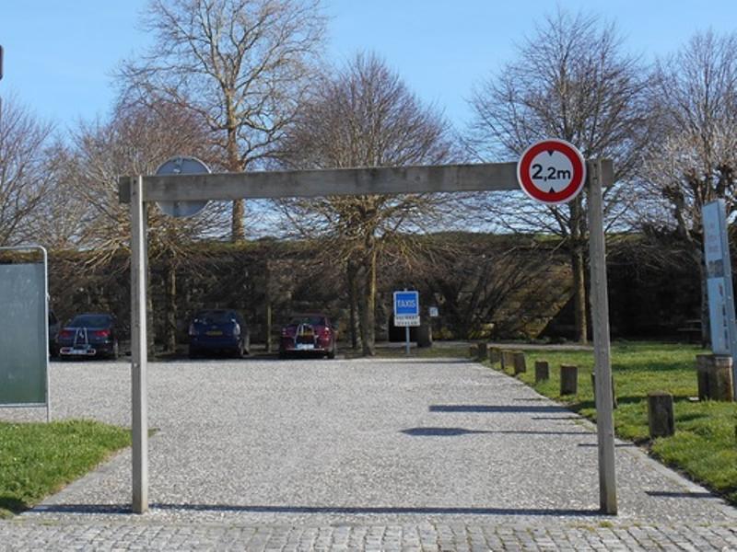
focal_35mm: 35
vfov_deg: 40.7
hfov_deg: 52.6
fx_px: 745
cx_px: 368
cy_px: 276
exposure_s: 1/640
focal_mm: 6.3
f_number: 3.7
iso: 80
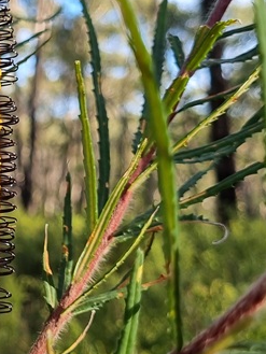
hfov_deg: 17.1
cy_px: 144
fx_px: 809
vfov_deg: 24.7
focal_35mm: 79
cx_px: -118
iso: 50
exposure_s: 1/370
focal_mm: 5.4
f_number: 1.8
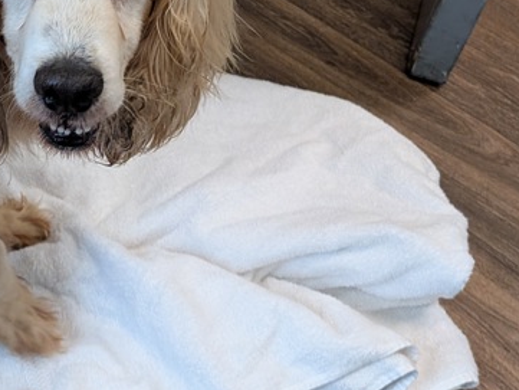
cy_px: 85
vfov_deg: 21.4
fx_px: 1020
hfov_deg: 25.7
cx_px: -99
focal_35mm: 68
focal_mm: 4.53
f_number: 1.7
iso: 316
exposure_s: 1/126
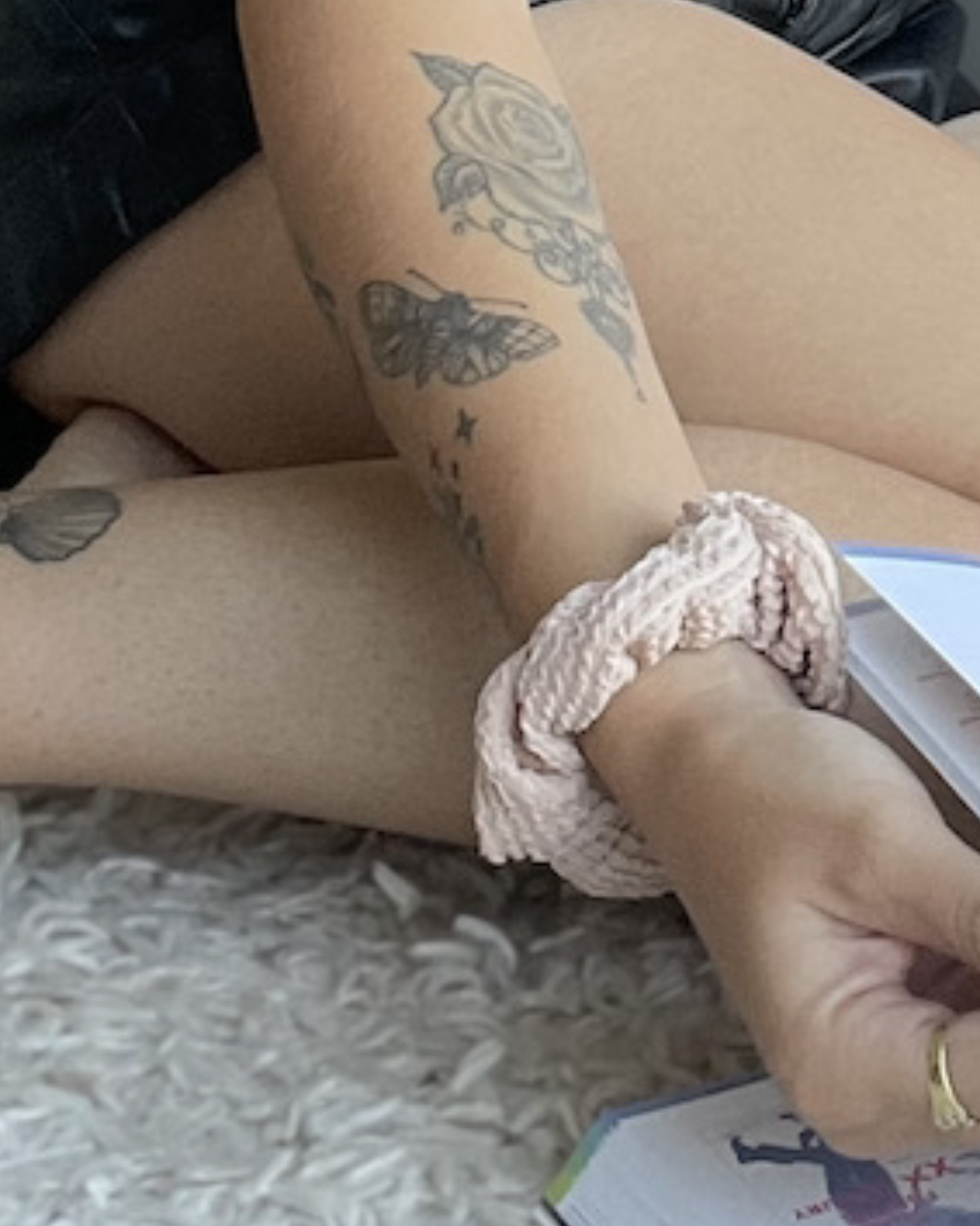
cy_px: -423
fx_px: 3845
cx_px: 1098
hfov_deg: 14.2
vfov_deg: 16.9
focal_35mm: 106
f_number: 2.2
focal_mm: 2.71
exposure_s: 1/61
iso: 100
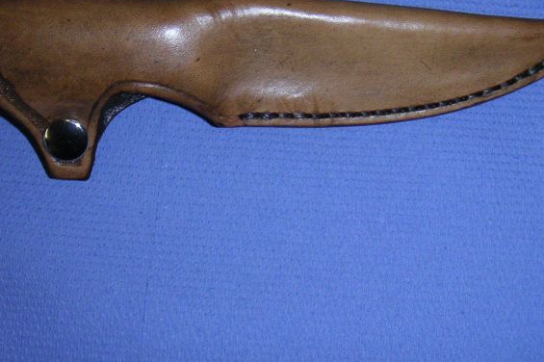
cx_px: 216
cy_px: 107
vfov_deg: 24.0
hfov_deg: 35.5
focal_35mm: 56
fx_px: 846
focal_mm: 6
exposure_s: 1/45
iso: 160
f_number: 6.7
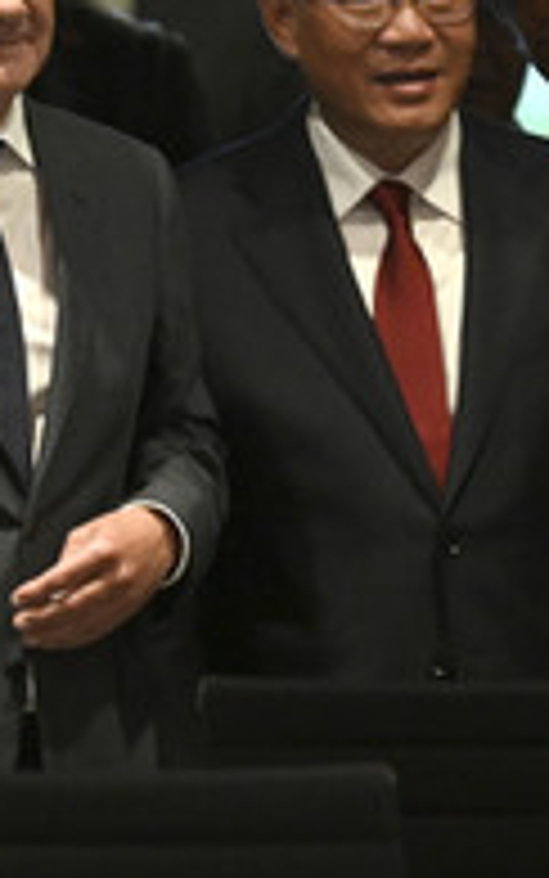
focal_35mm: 470
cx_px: 155
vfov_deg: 4.5
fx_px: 11243
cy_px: 297
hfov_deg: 2.8
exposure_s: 1/500
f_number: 4.5
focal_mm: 200
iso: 5000
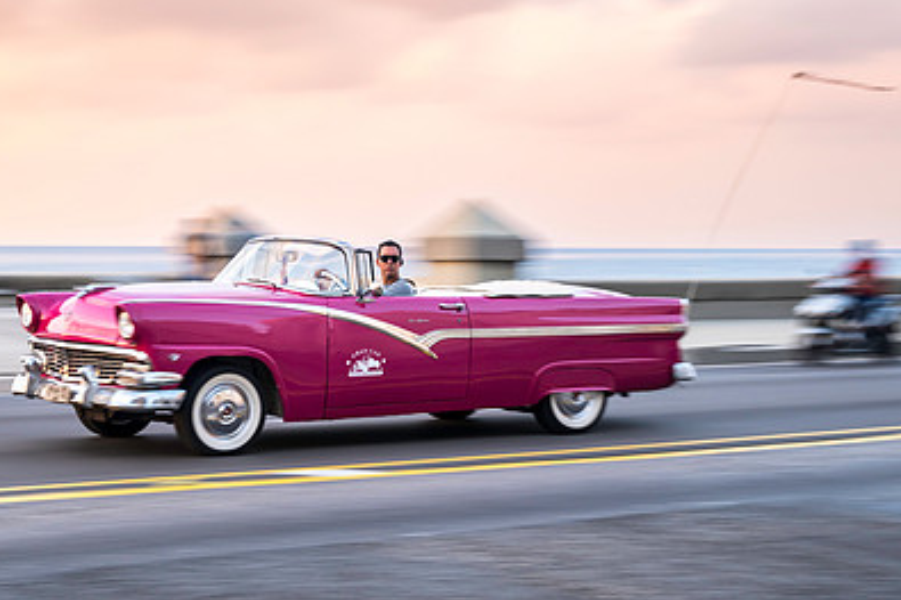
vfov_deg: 18.9
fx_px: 1801
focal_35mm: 72
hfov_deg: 28.0
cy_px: 403
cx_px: 324
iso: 250
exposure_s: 1/60
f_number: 6.3
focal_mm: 49
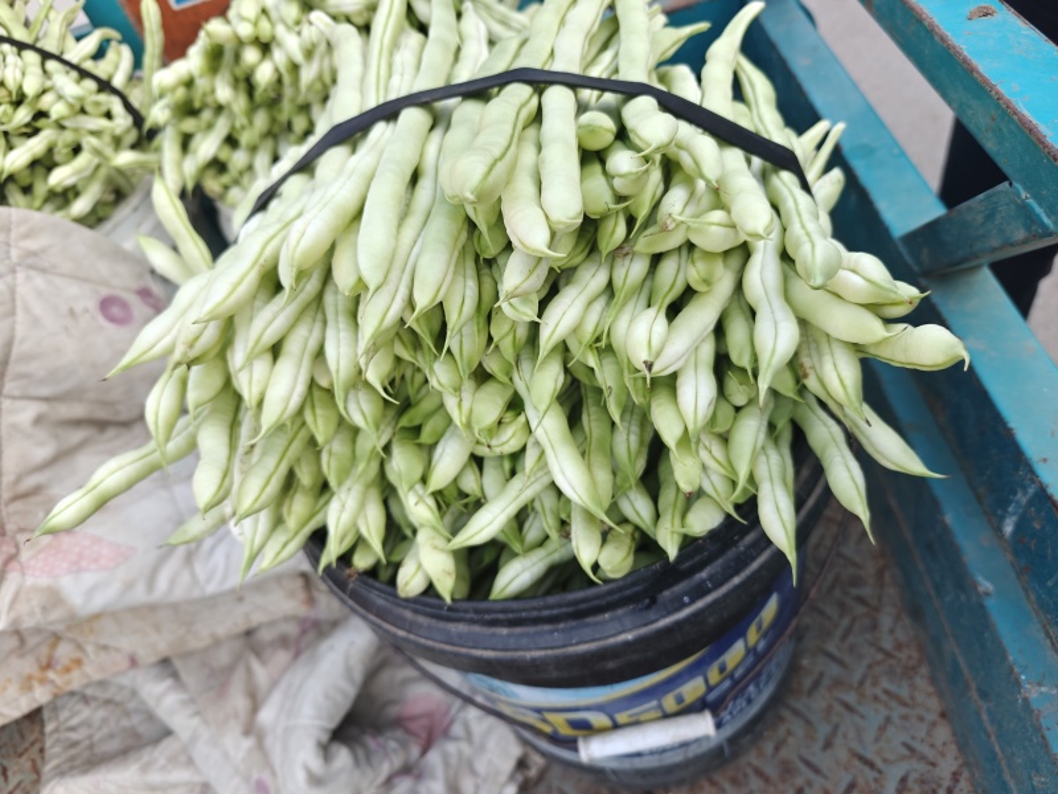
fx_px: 703
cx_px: 529
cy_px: 397
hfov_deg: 73.9
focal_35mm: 23
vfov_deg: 58.9
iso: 50
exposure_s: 1/190
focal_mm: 6.06
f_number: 1.6
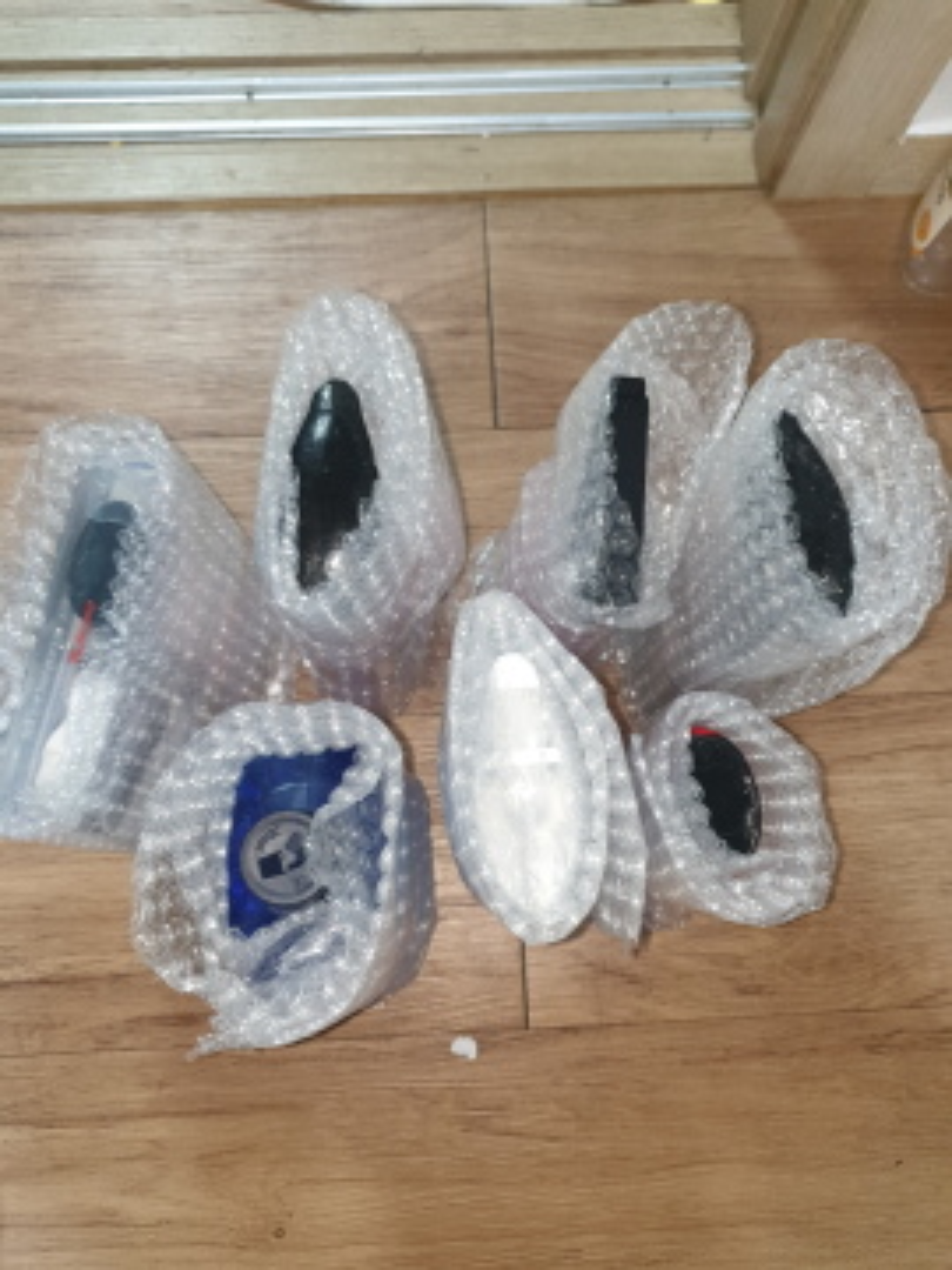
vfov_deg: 67.3
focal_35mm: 26
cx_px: 476
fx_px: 953
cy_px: 635
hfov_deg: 53.1
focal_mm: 4.3
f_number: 1.5
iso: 100
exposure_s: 1/40
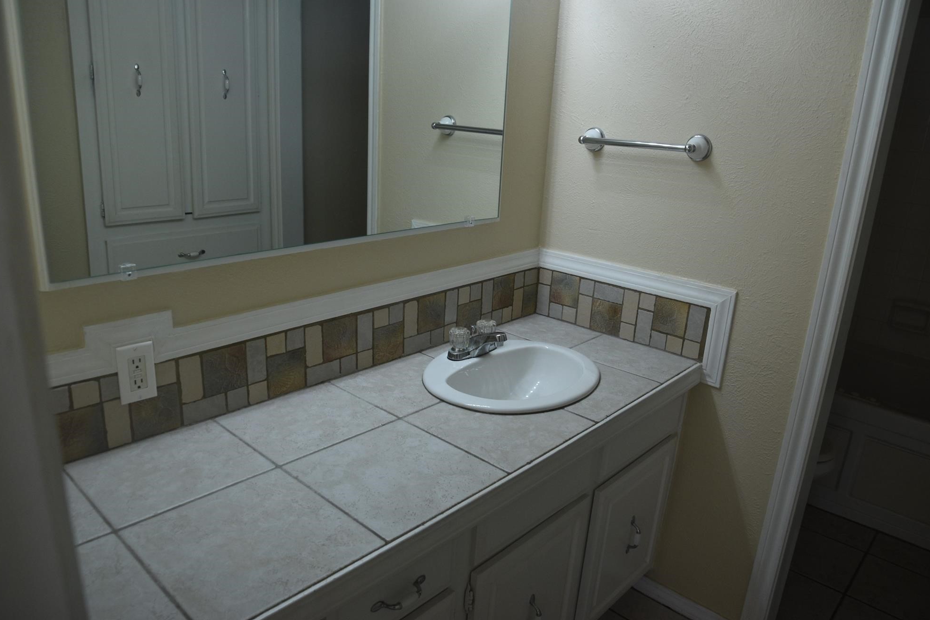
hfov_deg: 71.5
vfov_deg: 51.3
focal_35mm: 25
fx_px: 646
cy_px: 300
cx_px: 456
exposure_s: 1/100
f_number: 5
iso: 400
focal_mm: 16
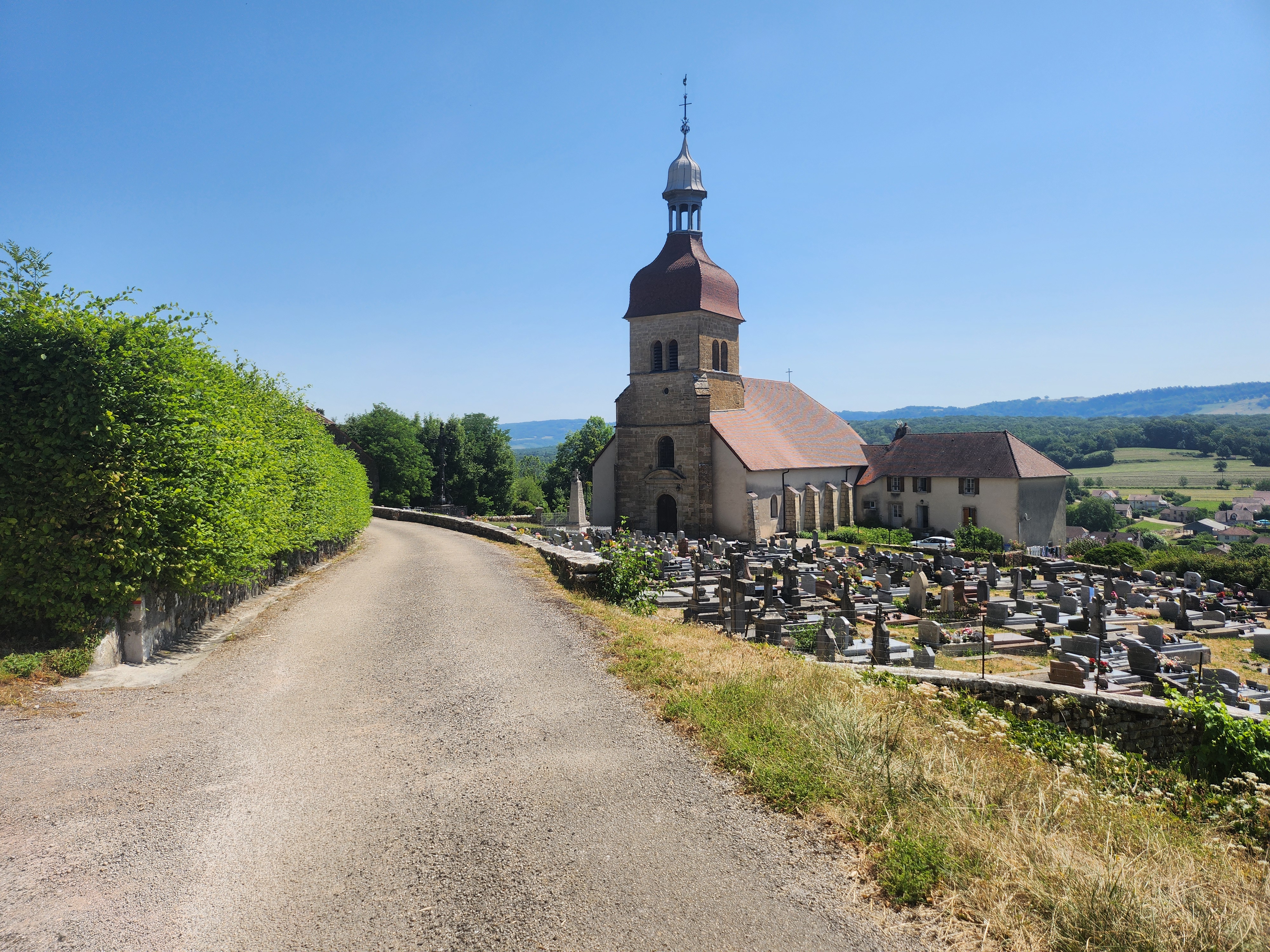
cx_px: 635
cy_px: 476
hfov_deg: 71.6
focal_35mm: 24
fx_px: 881
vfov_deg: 56.8
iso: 50
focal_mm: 5
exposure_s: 1/3829
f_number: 1.8
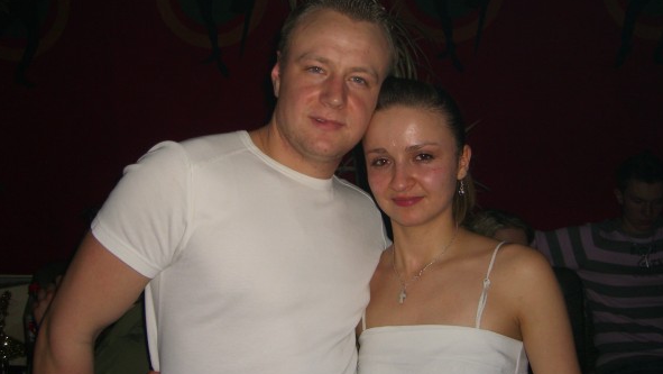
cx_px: 330
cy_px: 174
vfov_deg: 28.4
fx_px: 739
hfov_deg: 48.3
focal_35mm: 42
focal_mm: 7.9
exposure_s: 1/60
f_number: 2.8
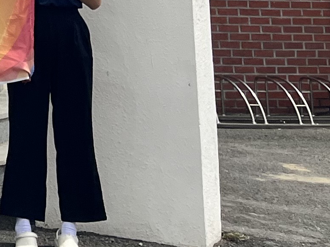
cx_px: -467
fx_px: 1296
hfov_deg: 11.8
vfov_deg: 9.8
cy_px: -309
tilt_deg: +9.6
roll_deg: -1.1
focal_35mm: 136
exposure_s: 1/4016
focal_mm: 5.1
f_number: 1.6
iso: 50
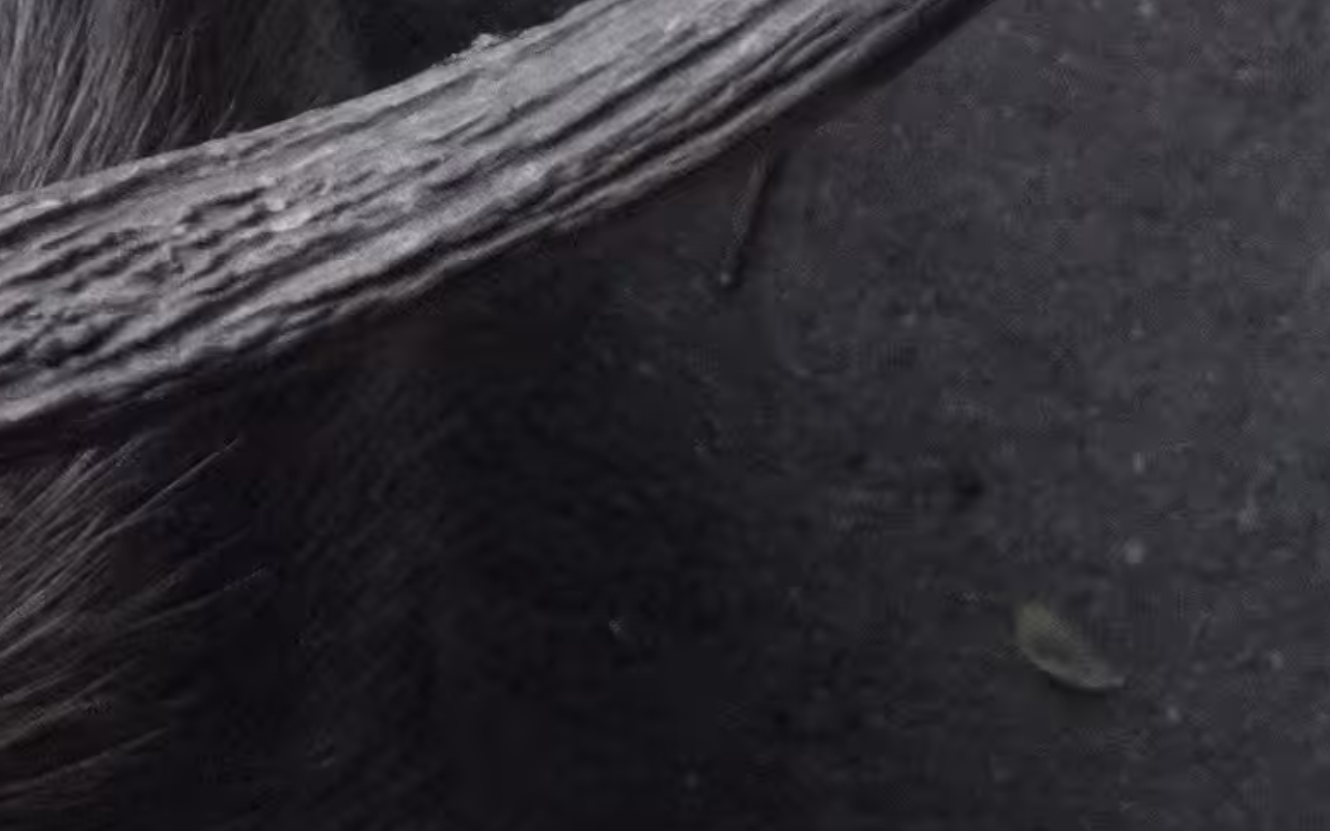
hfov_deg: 3.4
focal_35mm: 617
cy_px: -415
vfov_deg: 2.1
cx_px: -1511
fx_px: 22363
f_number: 5.6
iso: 2500
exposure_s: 1/320
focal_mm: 52
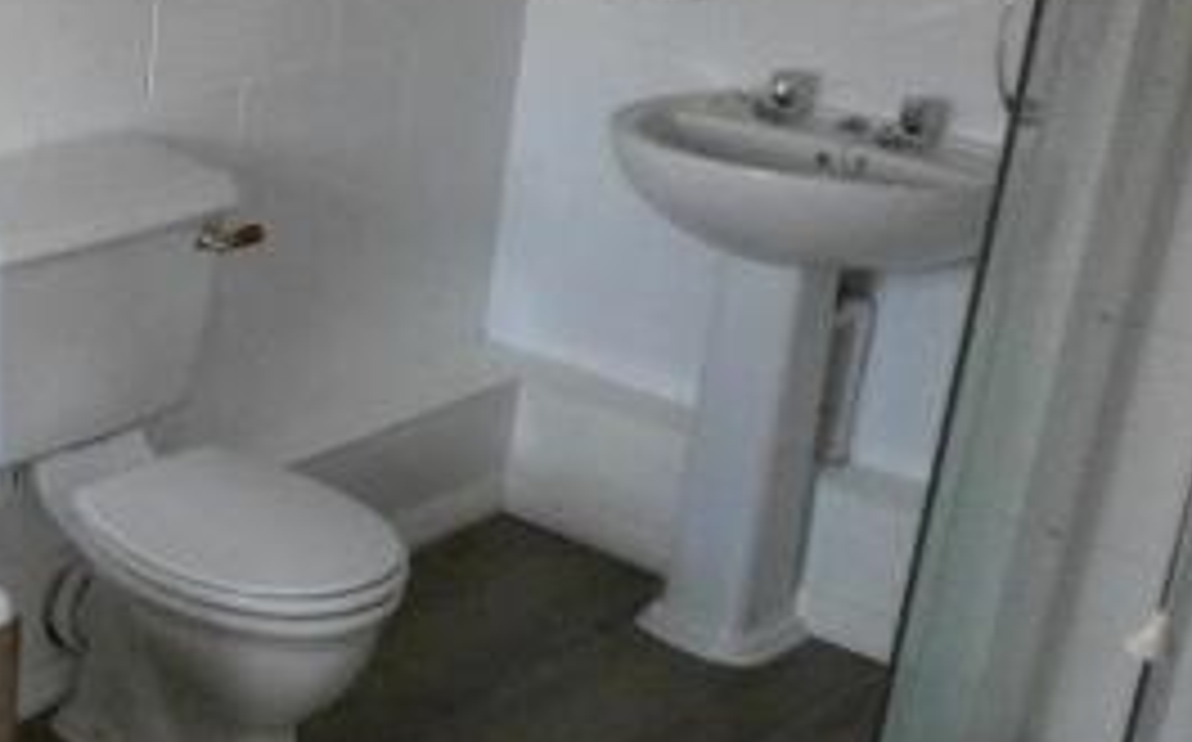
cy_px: 411
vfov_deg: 20.6
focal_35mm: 63
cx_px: -106
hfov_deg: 29.4
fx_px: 2044
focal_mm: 4.8
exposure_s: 1/125
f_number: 2.9
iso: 800
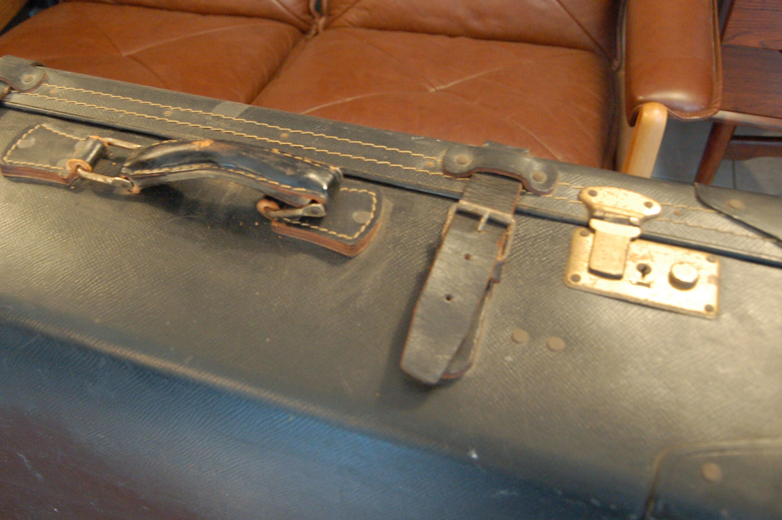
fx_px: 825
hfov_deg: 50.0
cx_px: 272
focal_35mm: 38
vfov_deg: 34.9
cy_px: 205
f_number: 3.5
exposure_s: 1/20
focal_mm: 18
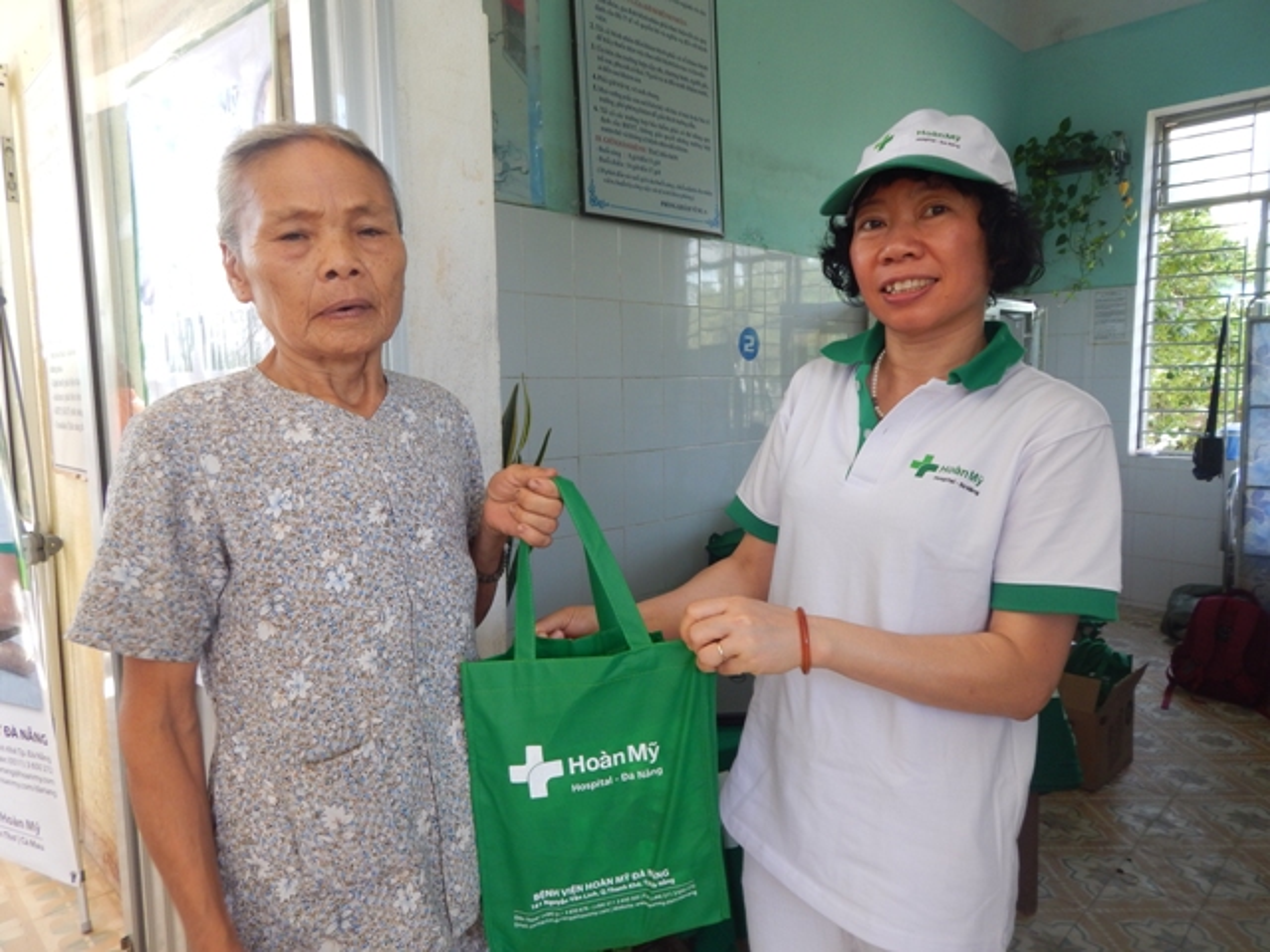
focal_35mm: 23
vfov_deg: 58.9
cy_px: 476
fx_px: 844
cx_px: 635
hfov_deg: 73.9
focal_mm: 4
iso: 125
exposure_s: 1/60
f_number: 3
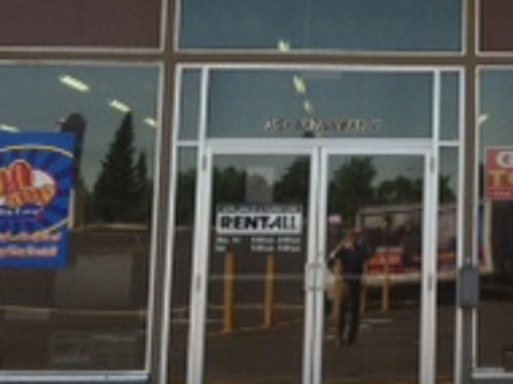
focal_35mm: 118
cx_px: 505
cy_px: -73
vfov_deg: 12.3
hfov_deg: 16.4
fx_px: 1747
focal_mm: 3.85
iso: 80
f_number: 2.8
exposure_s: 1/366
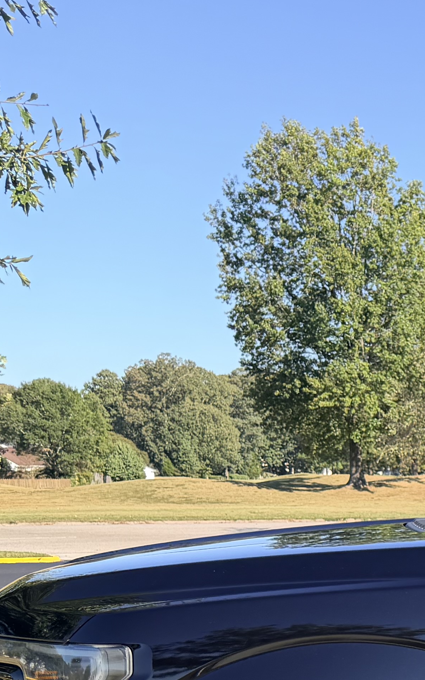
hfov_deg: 13.9
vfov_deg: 25.4
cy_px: 721
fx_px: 1408
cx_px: 910
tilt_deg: -9.4
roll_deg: +0.6
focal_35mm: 76
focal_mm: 6.76
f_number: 1.78
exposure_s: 1/2232
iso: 100
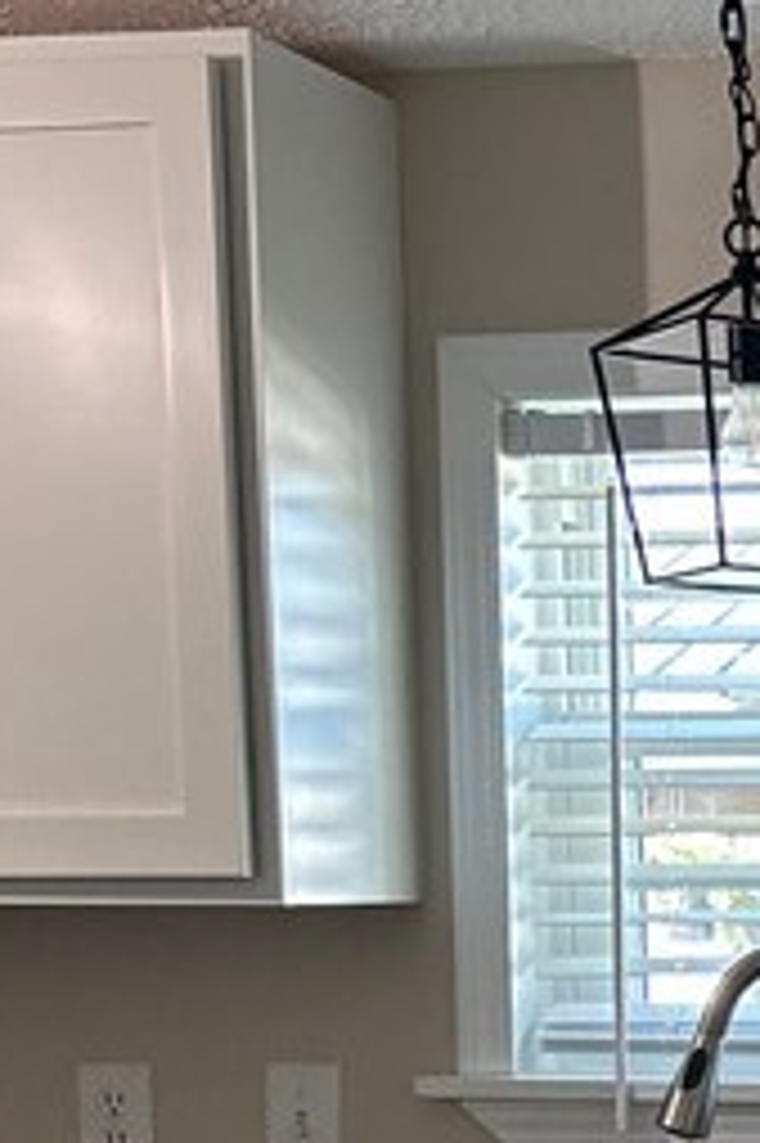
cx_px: 1381
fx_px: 3456
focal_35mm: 109
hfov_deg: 11.6
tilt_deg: -7.2
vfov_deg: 18.1
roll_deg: +0.1
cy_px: 1251
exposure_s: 1/120
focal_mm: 5.7
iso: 125
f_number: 1.5
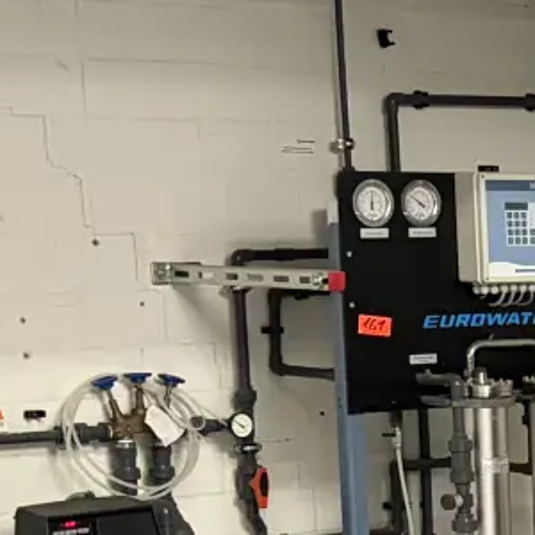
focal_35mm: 147
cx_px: 1214
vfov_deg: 11.6
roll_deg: -0.1
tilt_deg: -10.6
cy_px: 644
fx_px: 2570
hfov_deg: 10.5
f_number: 1.6
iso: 320
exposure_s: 1/50
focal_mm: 5.96
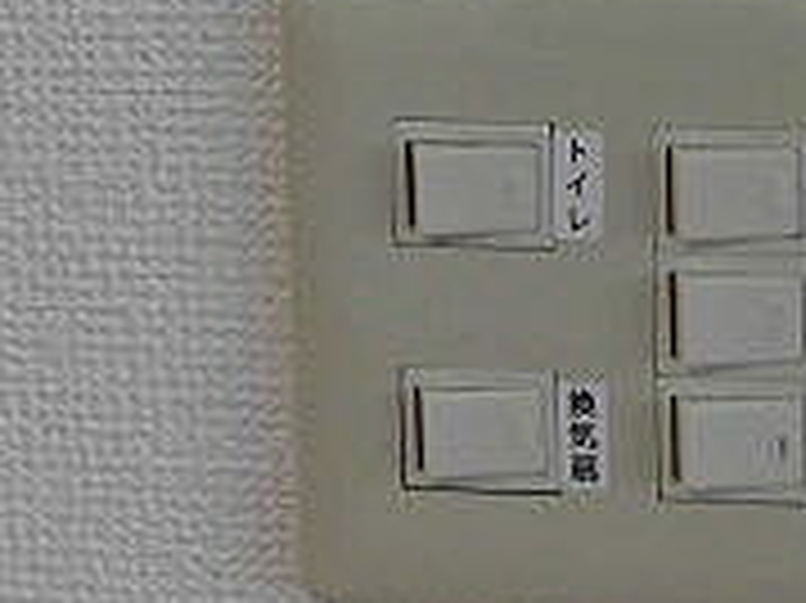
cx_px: 567
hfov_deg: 22.6
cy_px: -387
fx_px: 2001
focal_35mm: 86
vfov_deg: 15.4
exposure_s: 1/80
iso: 125
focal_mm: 4.3
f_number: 3.1
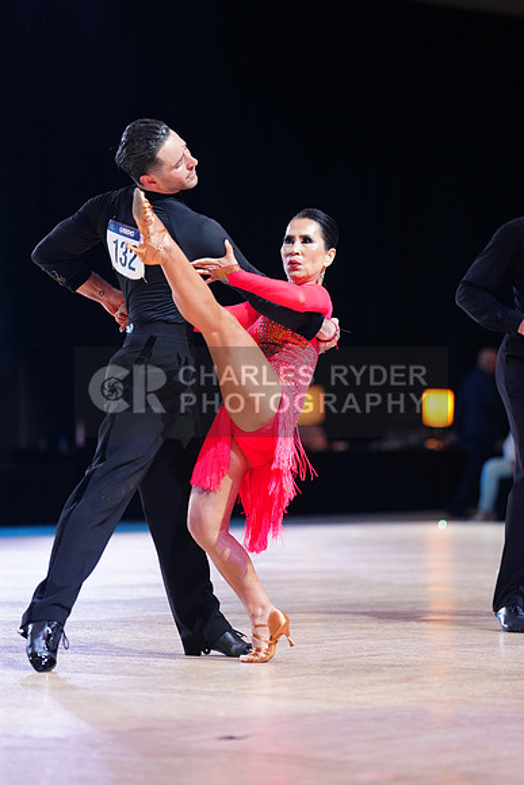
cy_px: 392
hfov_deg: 9.7
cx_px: 262
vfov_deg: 14.4
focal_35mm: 142
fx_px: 3098
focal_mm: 142
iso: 2000
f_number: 2.8
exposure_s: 1/320
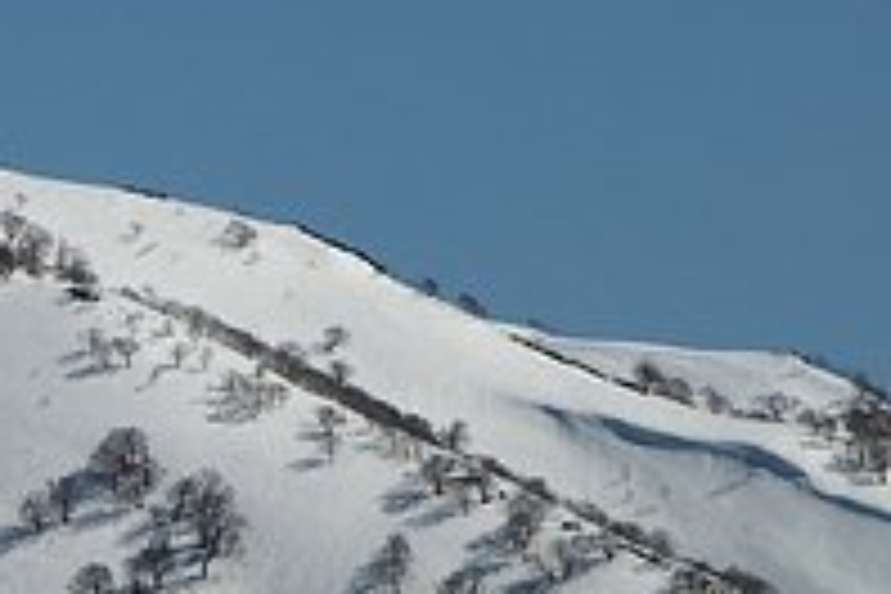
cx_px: -225
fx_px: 19180
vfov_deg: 1.8
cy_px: 286
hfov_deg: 2.7
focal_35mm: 775
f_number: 11
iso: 200
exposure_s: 1/1250
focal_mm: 200
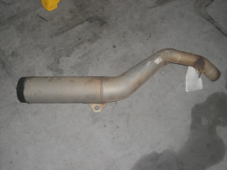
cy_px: 85
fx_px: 308
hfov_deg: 40.4
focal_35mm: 47
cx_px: 114
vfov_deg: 30.9
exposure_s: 1/60
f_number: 3
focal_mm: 7.6
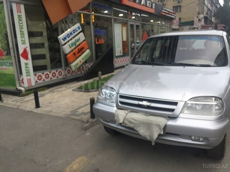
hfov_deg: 61.7
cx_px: 115
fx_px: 193
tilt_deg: -12.6
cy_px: 86
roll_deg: +3.4
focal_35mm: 29
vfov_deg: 48.2
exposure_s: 1/33
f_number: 2.2
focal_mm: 4.15
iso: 50
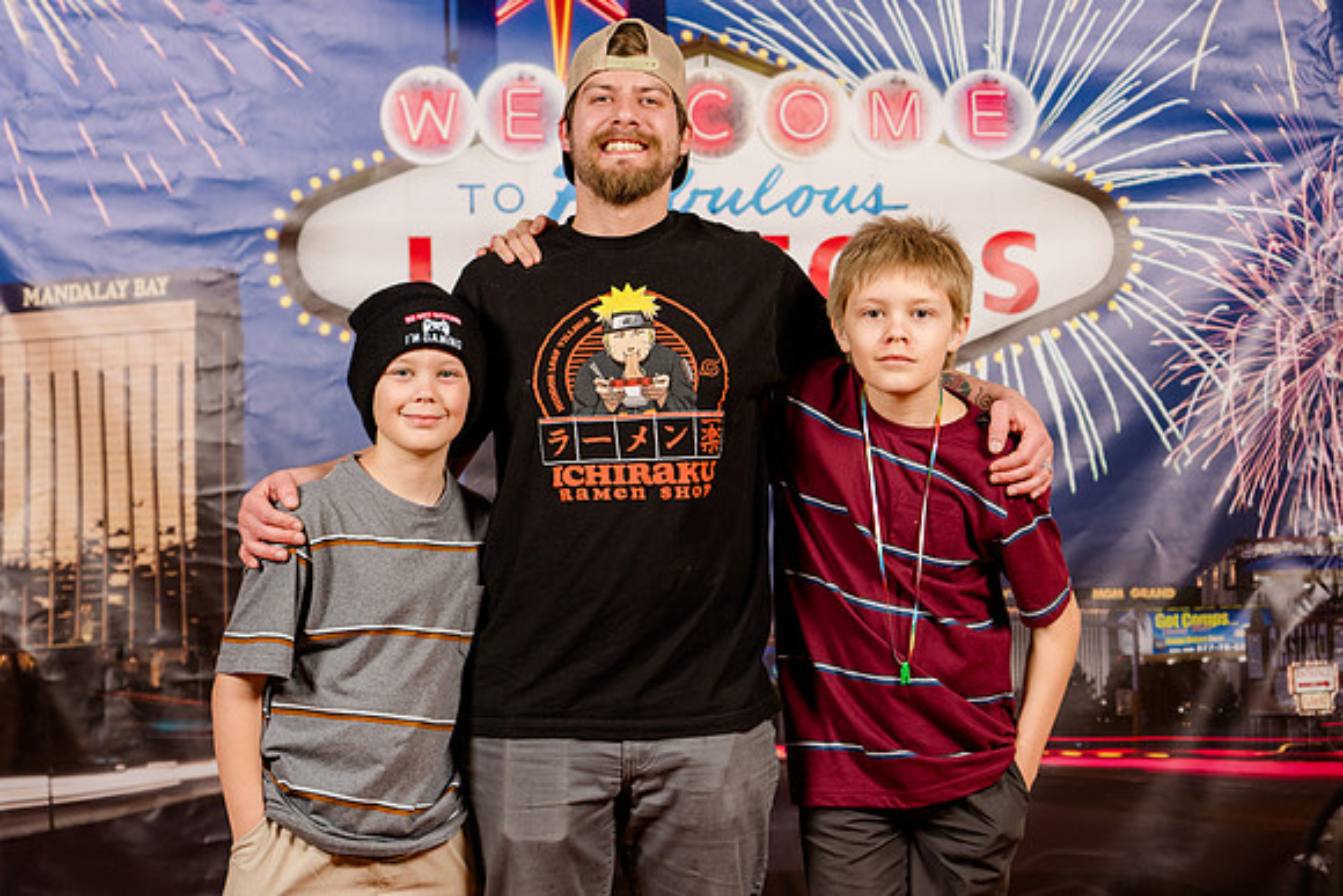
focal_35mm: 75
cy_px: 448
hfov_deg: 27.0
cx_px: 672
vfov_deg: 18.2
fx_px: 2798
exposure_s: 1/125
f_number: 4
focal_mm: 75
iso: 200
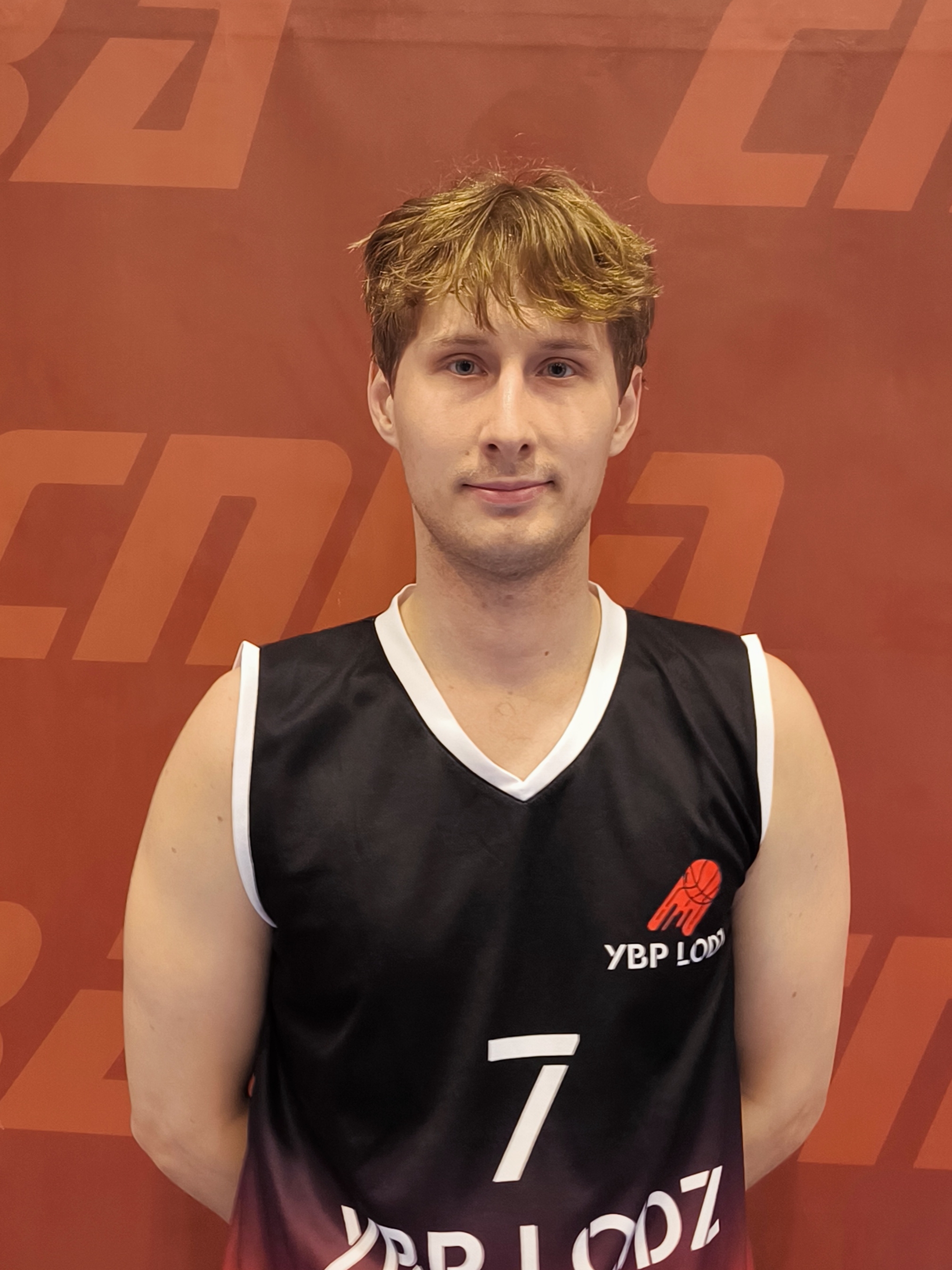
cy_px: 635
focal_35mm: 33
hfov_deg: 42.9
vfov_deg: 55.4
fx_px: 1210
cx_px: 476
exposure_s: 1/50
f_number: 1.9
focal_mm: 6.92
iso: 200
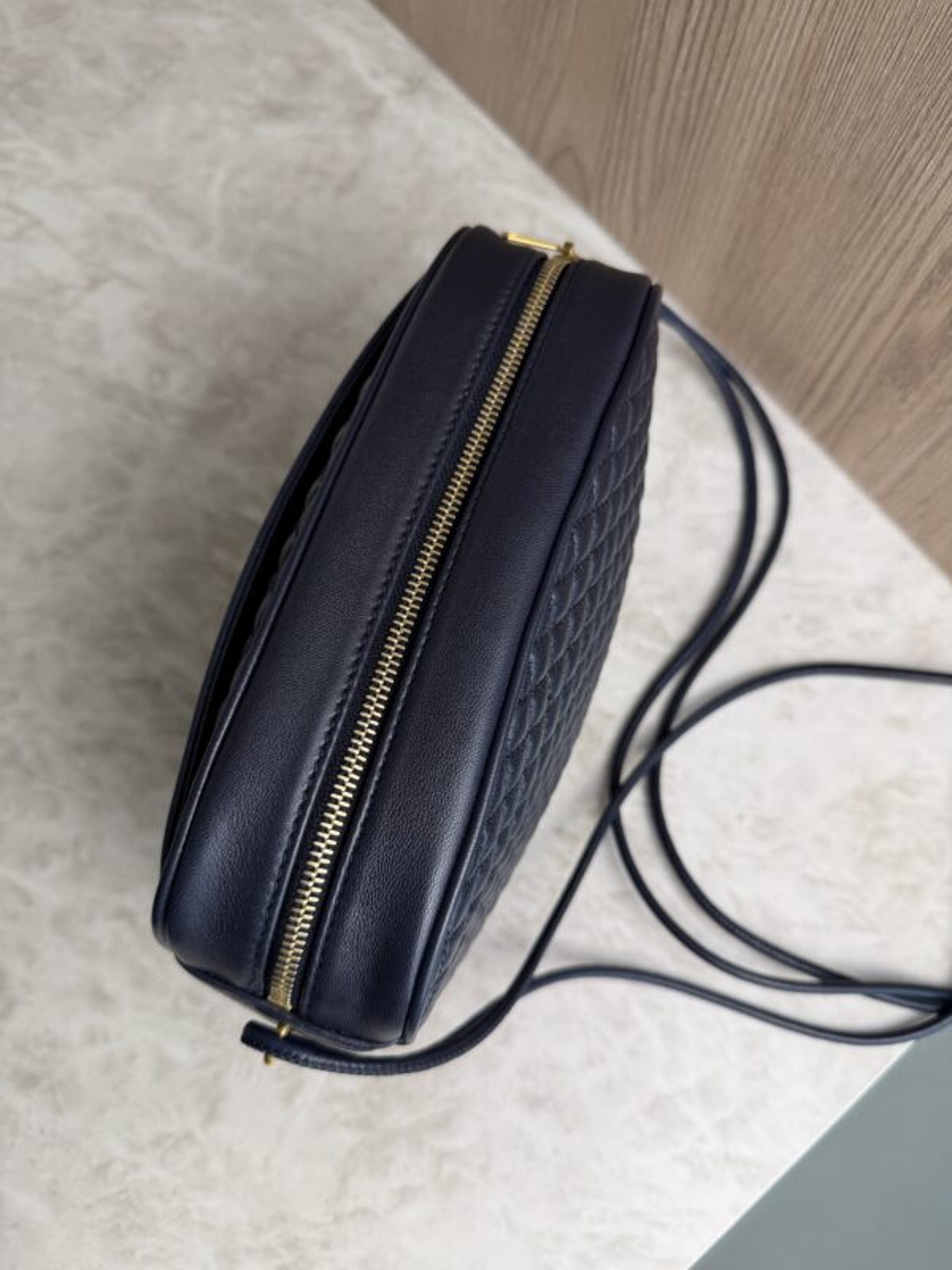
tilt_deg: -70.9
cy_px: 635
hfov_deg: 56.8
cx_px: 476
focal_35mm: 24
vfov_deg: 71.6
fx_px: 880
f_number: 1.78
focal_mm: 6.76
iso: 50
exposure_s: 1/128
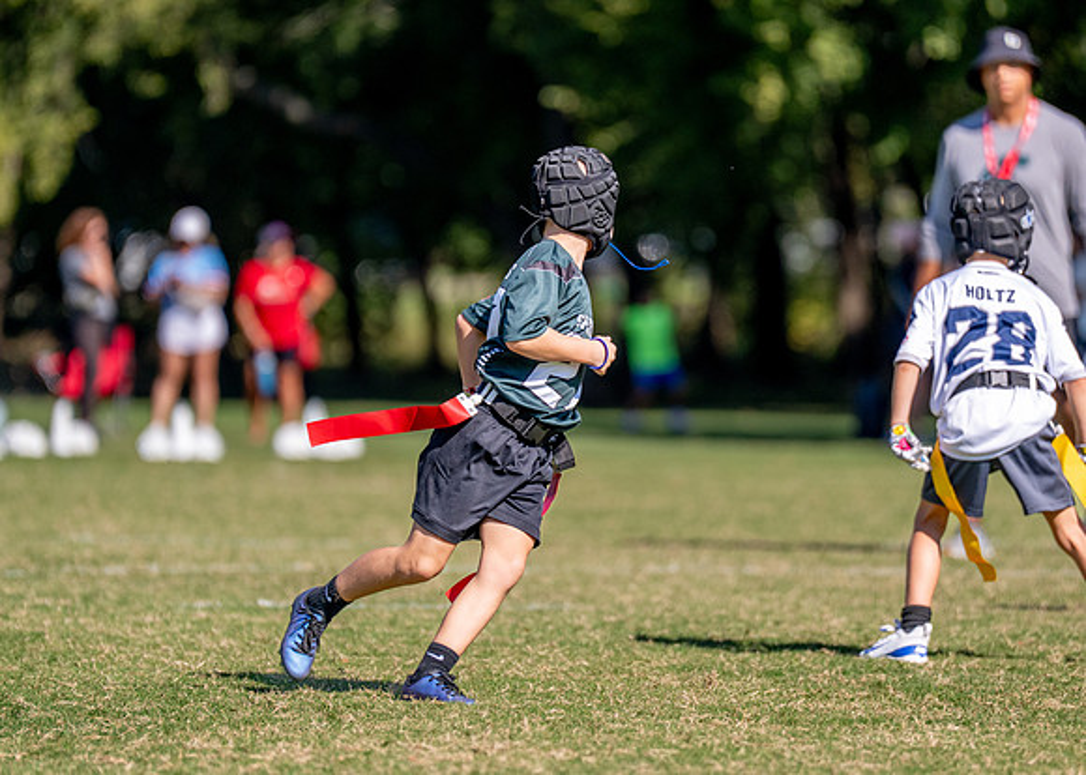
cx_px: 585
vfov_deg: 4.2
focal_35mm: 346
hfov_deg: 5.8
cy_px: 377
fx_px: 10658
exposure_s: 1/5000
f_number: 2.8
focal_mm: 200
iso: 250
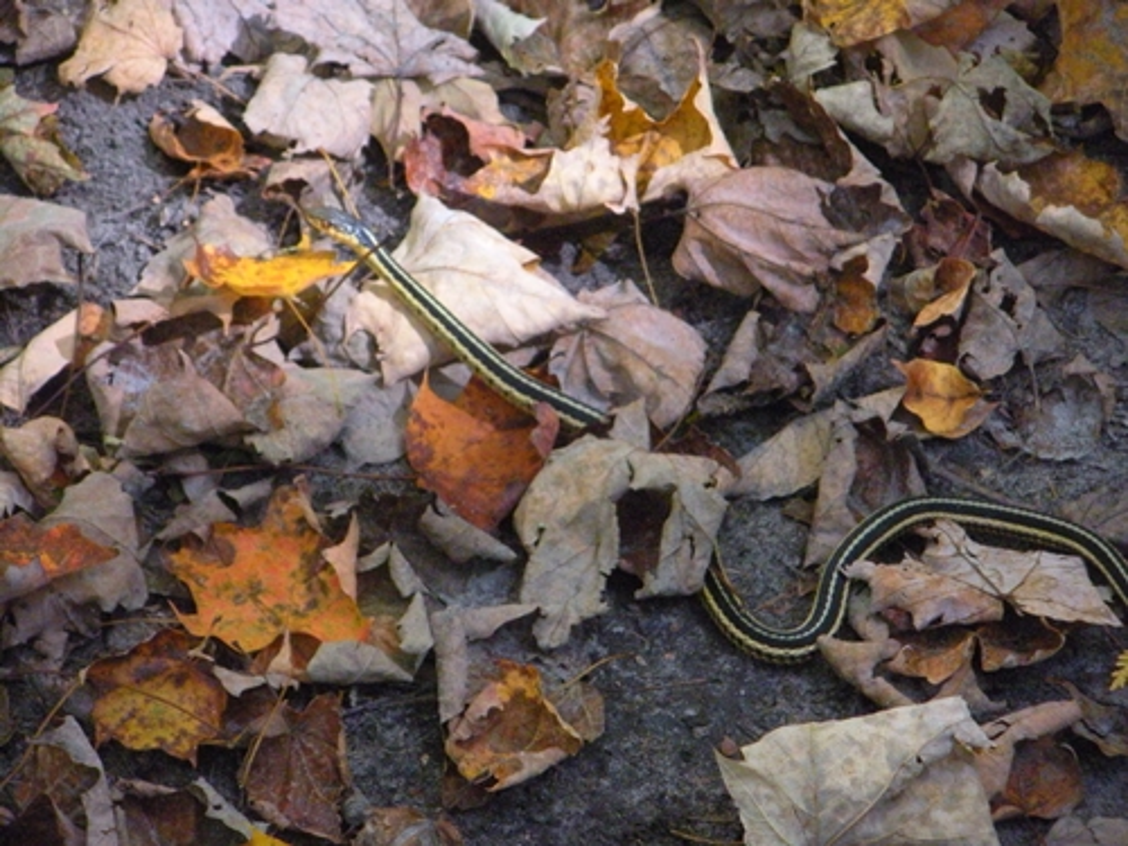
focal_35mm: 180
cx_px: 564
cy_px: 423
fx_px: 5865
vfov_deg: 8.2
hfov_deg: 11.0
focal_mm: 31.5
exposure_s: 1/130
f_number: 5.6
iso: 643
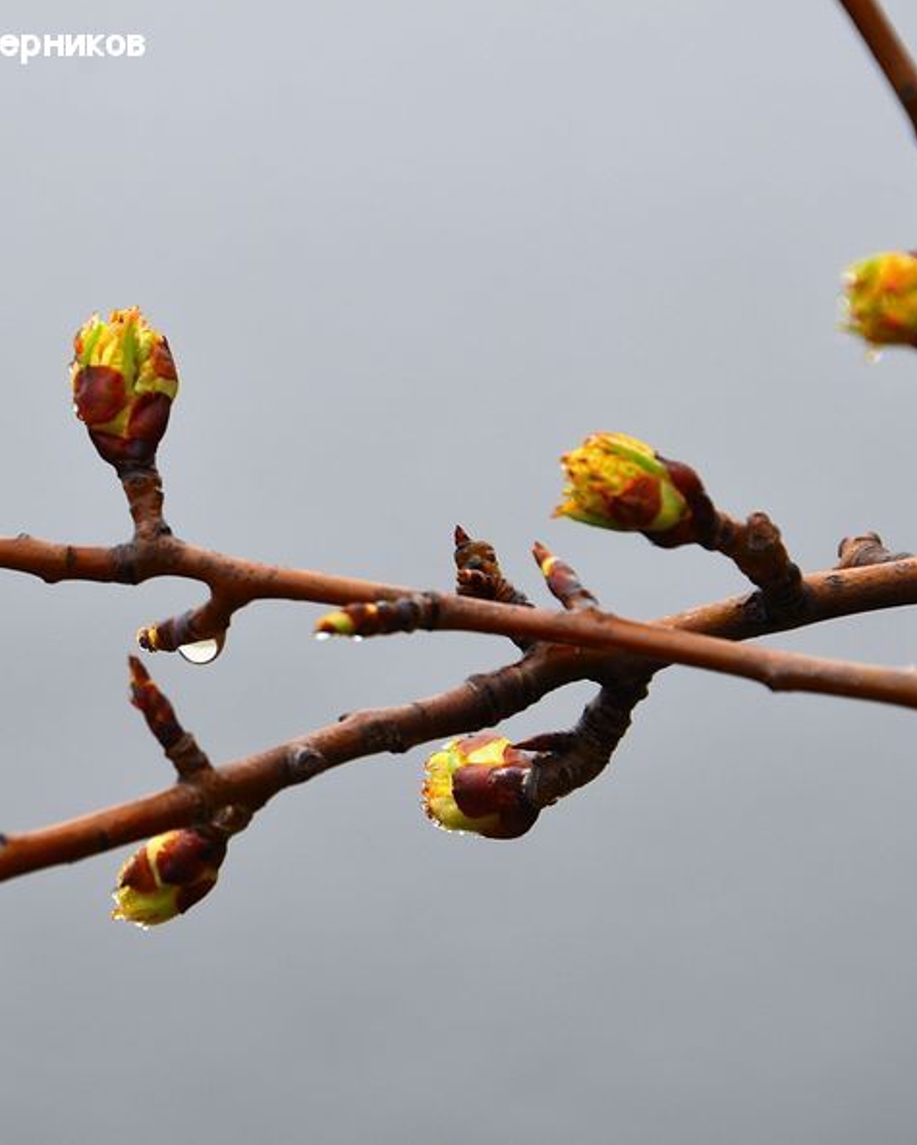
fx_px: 7583
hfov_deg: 6.9
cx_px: 158
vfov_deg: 8.6
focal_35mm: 224
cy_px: 572
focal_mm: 105
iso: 200
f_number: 10
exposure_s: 1/80
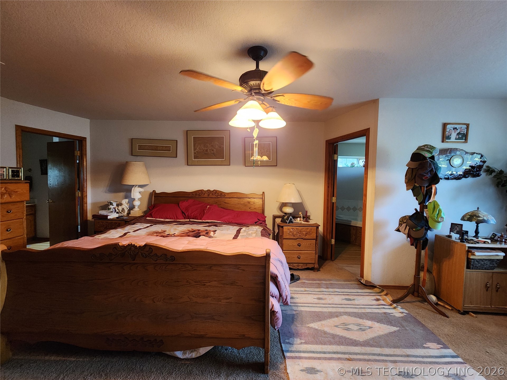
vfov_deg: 89.9
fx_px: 190
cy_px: 190
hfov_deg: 106.2
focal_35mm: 13
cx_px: 254
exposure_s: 1/30
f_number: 2.2
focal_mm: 2.2
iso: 500
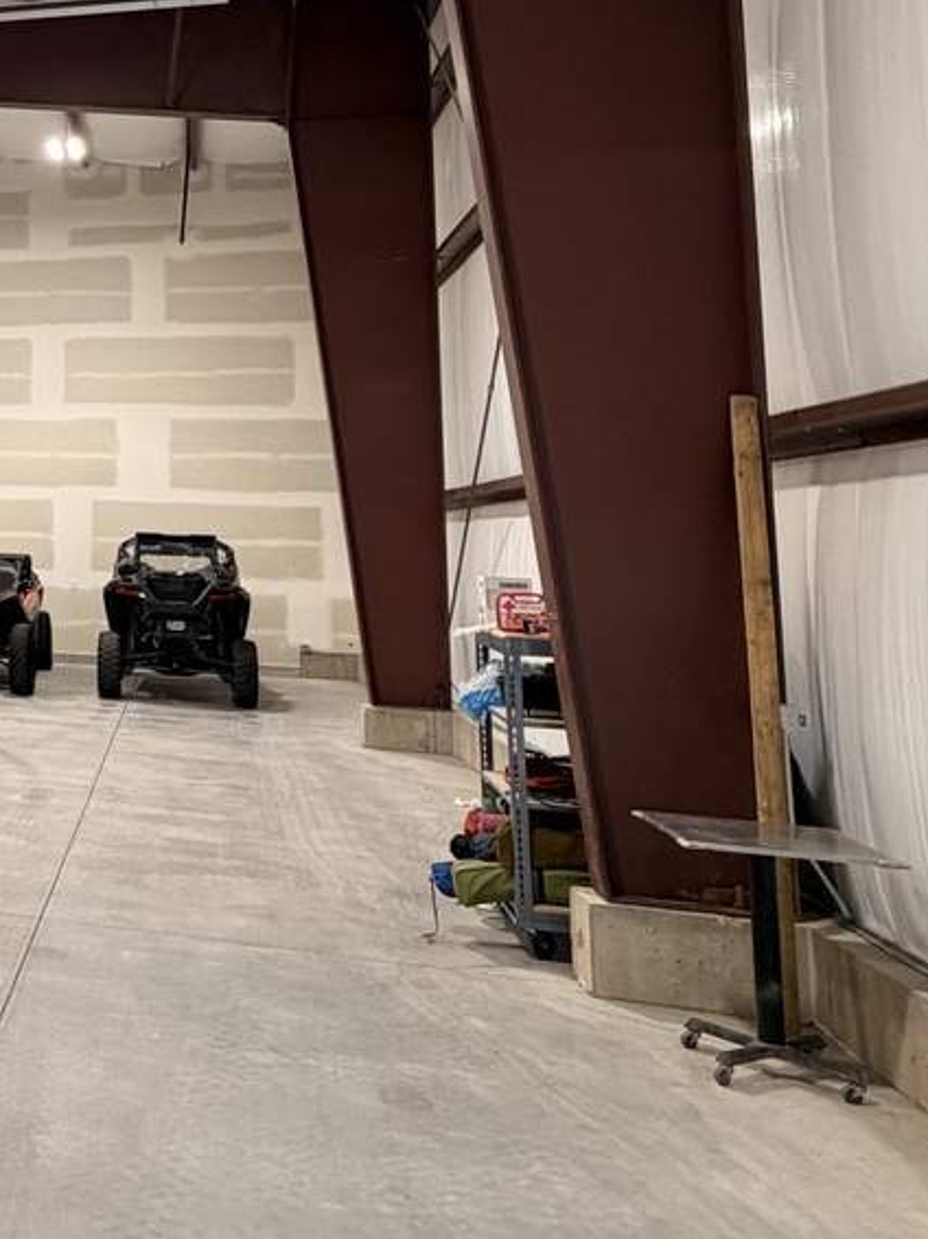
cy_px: 368
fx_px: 1359
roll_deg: -2.0
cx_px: -282
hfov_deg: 29.9
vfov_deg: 47.8
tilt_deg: +7.8
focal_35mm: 38
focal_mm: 2.22
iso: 200
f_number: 2.2
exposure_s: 1/121
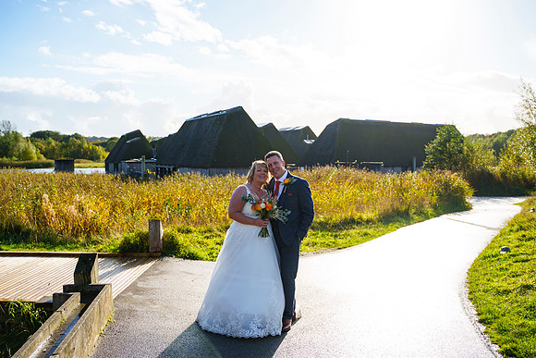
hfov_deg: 59.9
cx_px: 275
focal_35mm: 31
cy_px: 184
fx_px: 465
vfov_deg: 42.0
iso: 400
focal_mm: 28
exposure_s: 1/8000
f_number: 3.2
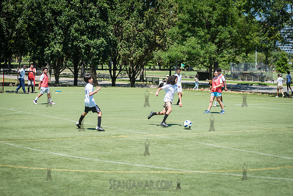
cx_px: 146
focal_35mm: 80
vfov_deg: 17.1
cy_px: 98
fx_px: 651
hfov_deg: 25.4
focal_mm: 80
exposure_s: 1/1250
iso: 200
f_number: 4
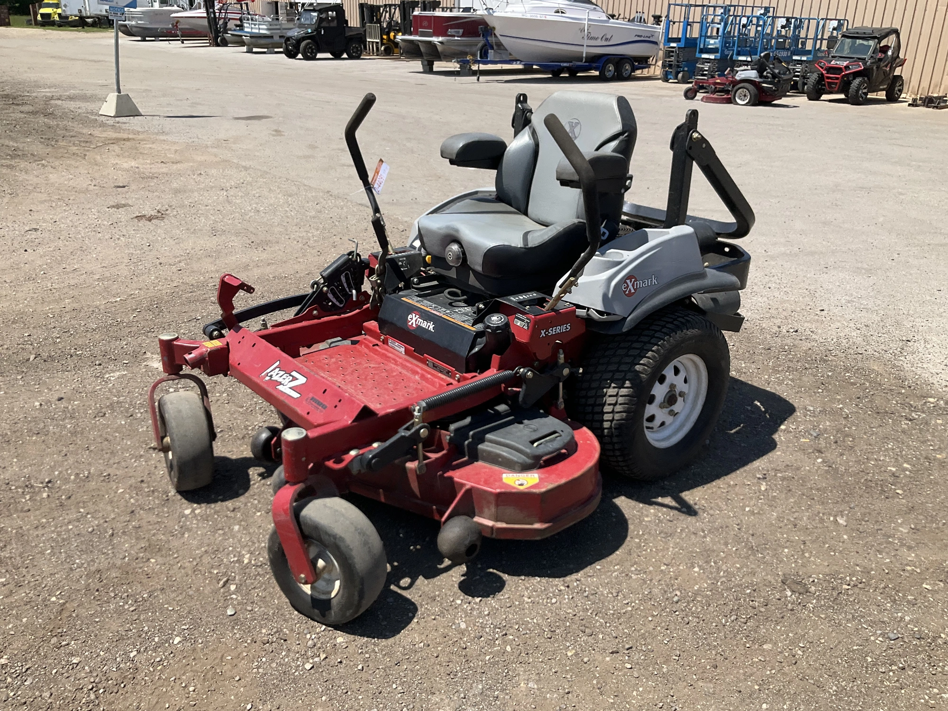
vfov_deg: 48.2
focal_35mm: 29
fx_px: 794
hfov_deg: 61.7
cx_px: 474
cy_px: 356
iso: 25
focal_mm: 3
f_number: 1.8
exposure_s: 1/1490
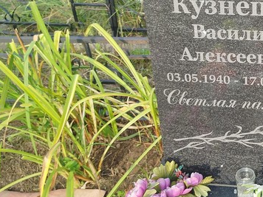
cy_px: 68
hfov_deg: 33.5
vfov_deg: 26.9
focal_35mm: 54
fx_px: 410
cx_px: 242
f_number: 1.7
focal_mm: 5.31
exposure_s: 1/229
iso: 50
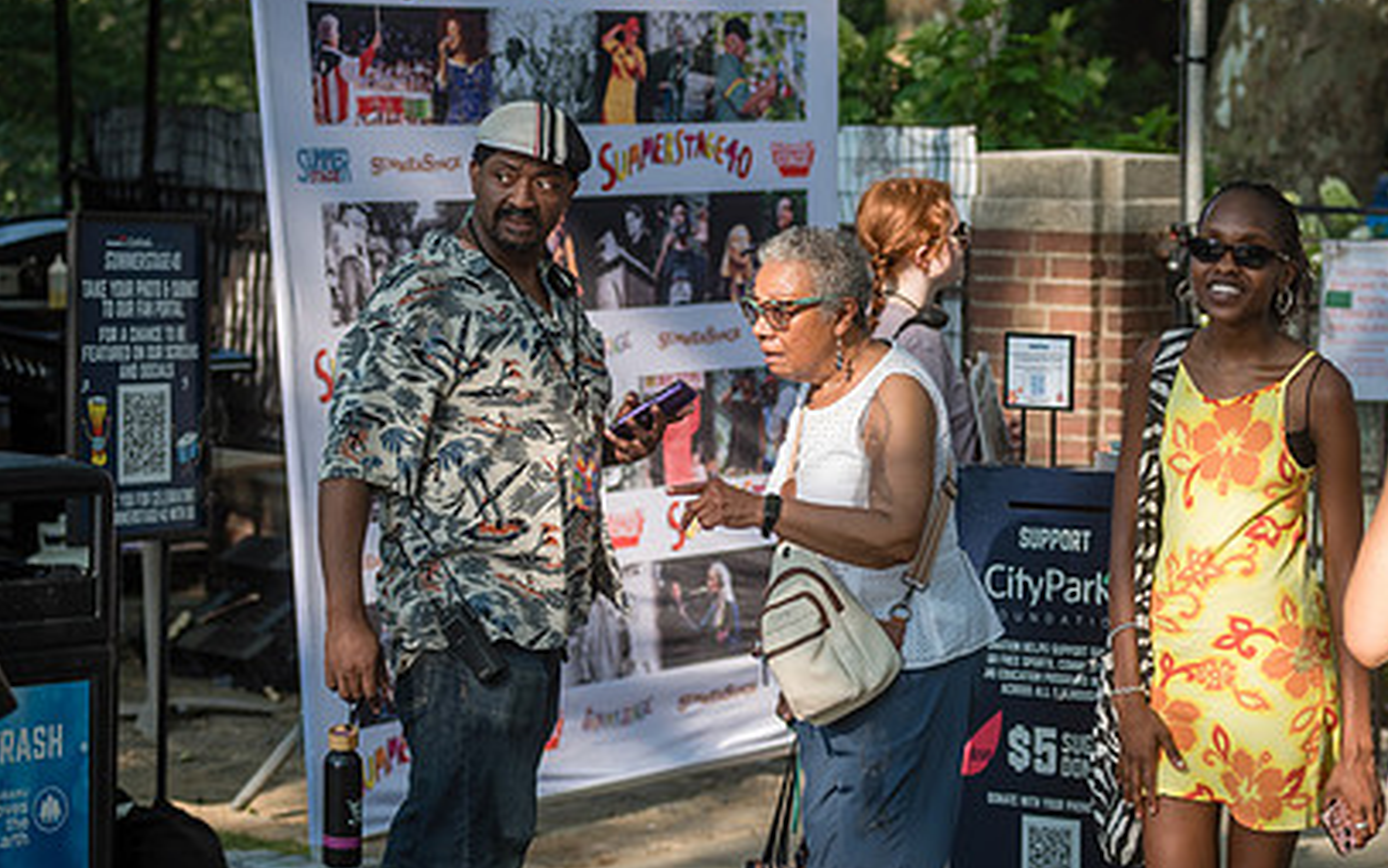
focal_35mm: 121
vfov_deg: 10.8
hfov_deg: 17.2
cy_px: 446
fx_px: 4578
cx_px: 872
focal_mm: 80
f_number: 3.5
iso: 200
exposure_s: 1/640
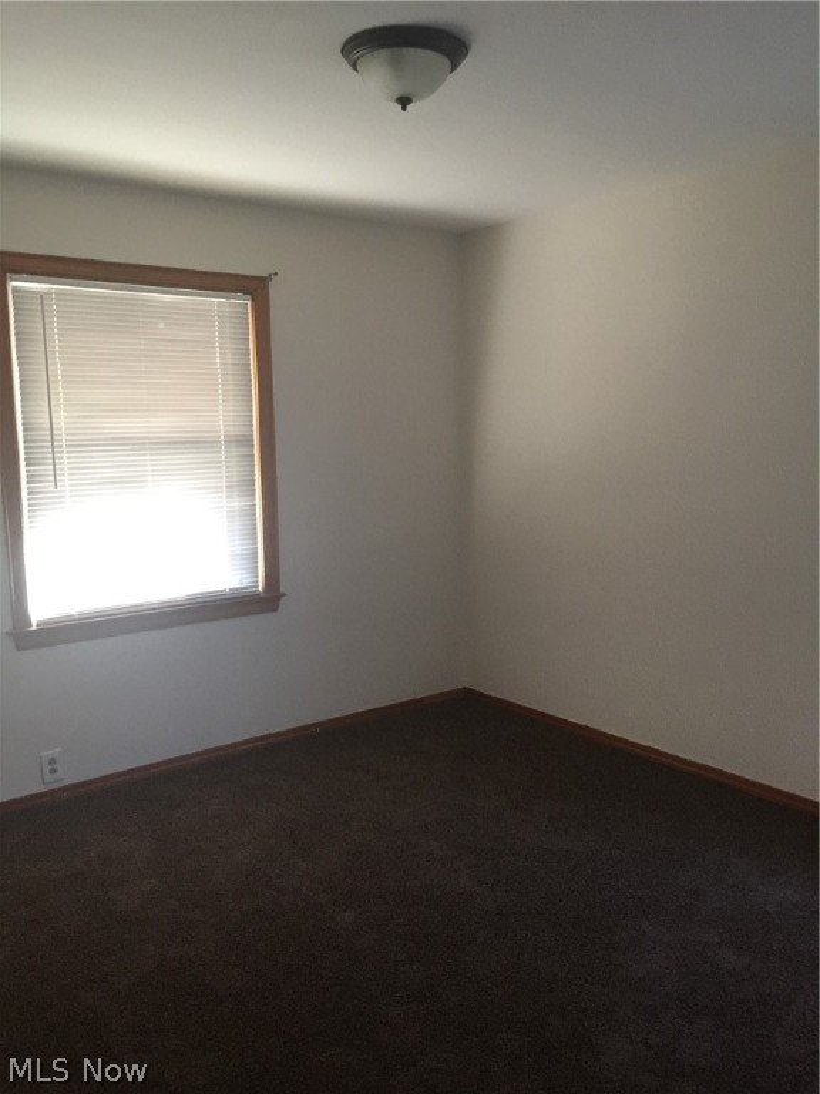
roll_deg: +1.0
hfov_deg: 48.2
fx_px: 916
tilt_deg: -6.7
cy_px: 547
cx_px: 410
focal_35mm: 29
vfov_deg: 61.7
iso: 125
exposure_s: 1/15
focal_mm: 4.15
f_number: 2.2
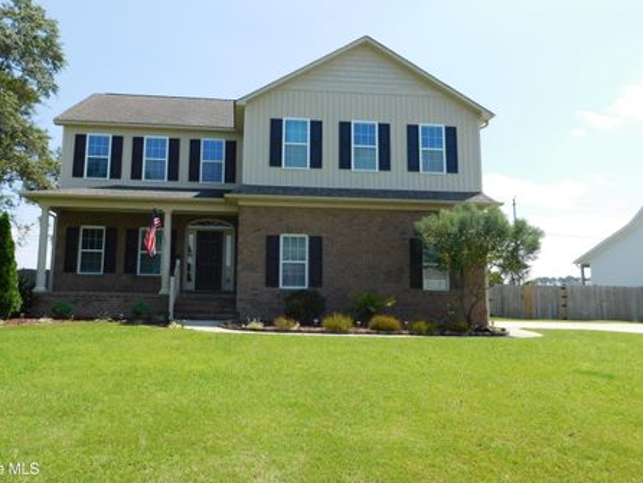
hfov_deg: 63.2
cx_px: 284
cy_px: 223
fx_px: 520
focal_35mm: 28
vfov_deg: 49.7
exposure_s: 1/1250
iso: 125
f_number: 3.1
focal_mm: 4.5
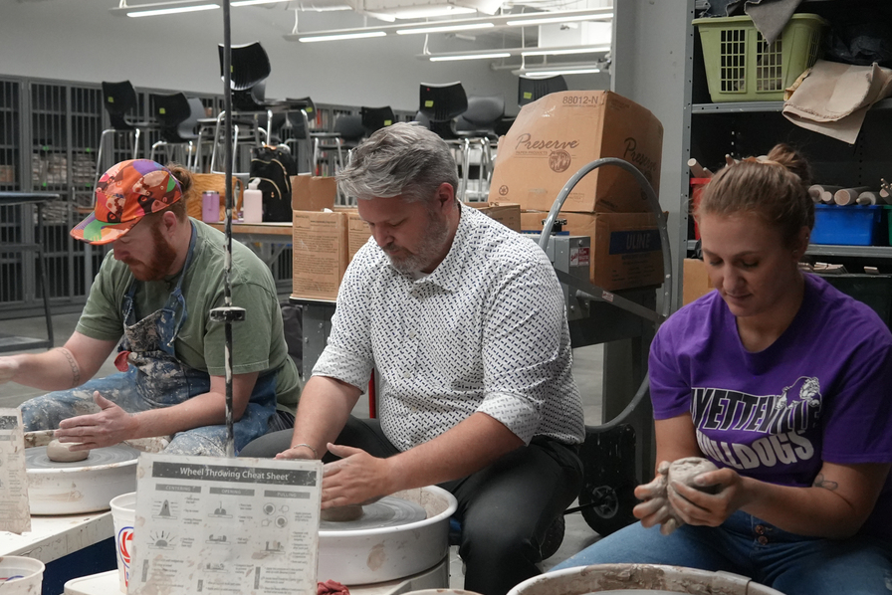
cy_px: 304
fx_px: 1190
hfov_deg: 41.1
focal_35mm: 48
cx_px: 435
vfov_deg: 28.1
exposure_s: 1/160
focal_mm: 28
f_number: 4
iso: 5000
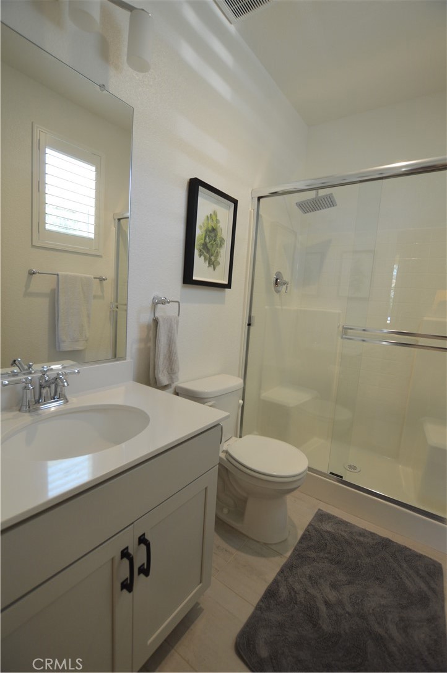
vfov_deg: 100.5
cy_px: 336
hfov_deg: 77.2
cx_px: 224
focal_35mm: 15
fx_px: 280
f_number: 4.5
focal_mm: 10
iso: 400
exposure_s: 1/80
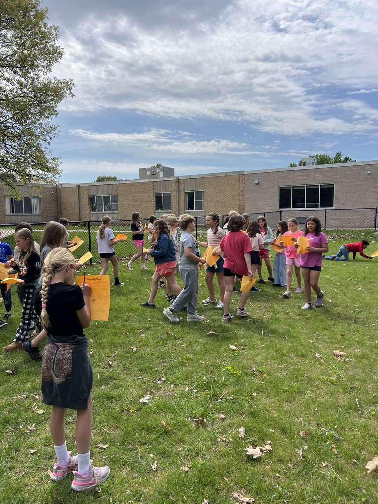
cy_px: 252
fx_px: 379
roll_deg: +0.2
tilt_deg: -5.6
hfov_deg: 53.1
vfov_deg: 67.3
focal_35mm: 26
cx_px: 189
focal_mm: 5.7
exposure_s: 1/5076
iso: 50
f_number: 1.5
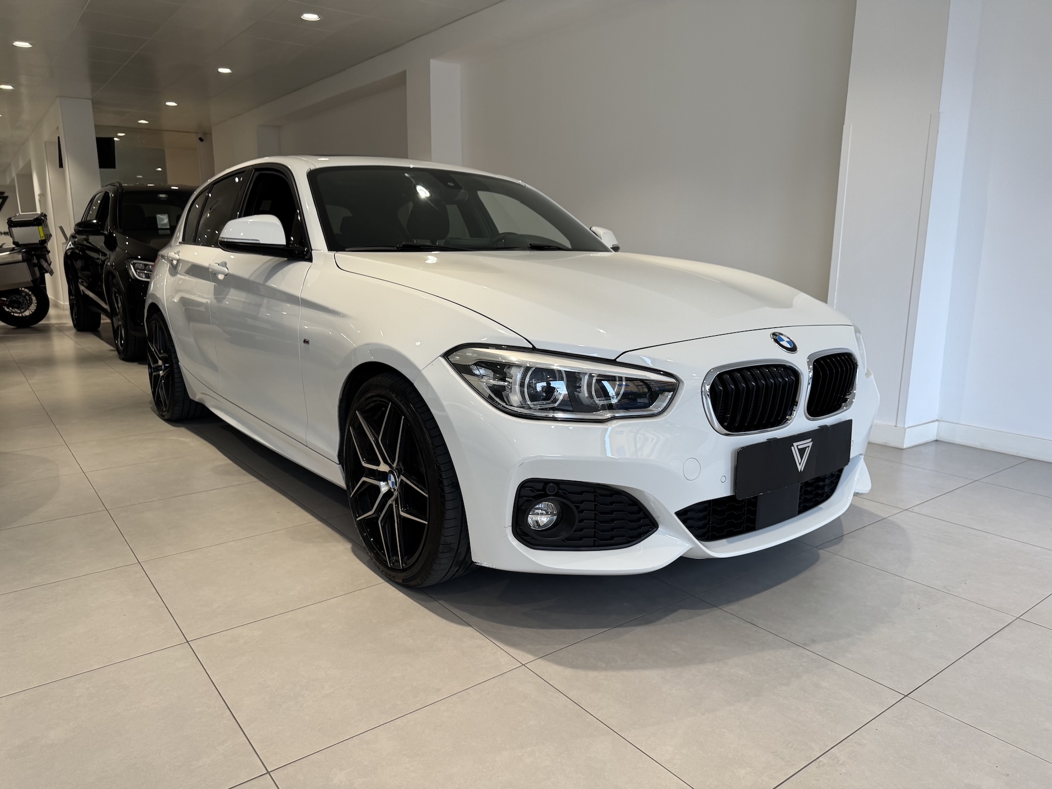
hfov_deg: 71.6
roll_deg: +0.5
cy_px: 394
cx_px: 526
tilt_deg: -11.2
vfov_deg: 56.8
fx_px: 729
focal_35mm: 24
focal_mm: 6.76
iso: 125
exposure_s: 1/499
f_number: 1.78
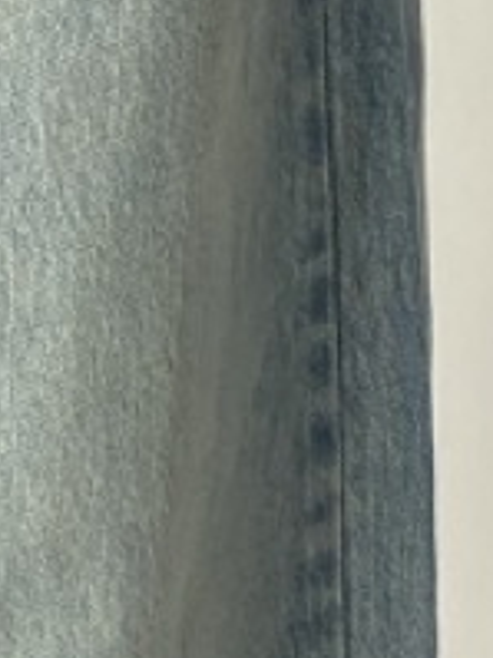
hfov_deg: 4.4
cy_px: -1356
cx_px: -361
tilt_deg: -13.4
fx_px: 6368
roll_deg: -1.8
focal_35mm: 335
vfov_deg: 5.5
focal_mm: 6
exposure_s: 1/121
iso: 80
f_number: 2
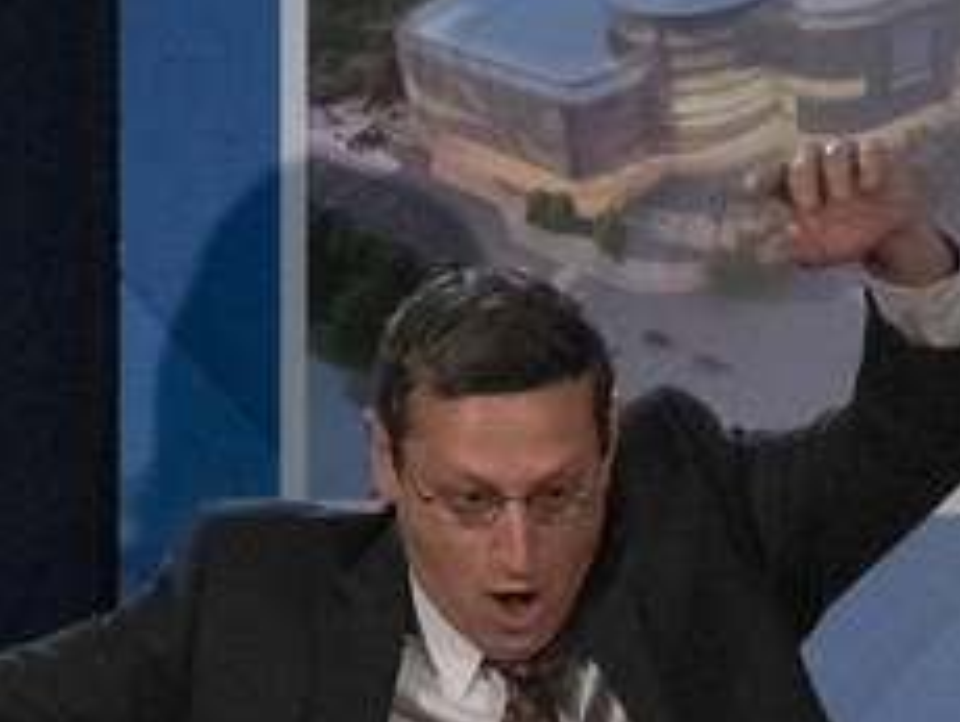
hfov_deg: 3.4
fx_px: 16157
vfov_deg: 2.6
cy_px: 1365
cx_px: 159
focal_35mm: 582
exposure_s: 1/320
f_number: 4.5
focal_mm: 88
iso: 8000
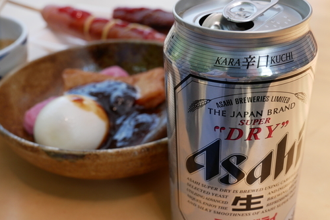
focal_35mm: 50
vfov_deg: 26.9
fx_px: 458
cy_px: 126
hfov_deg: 39.6
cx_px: 178
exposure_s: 1/200
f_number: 5.6
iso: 200
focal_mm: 20
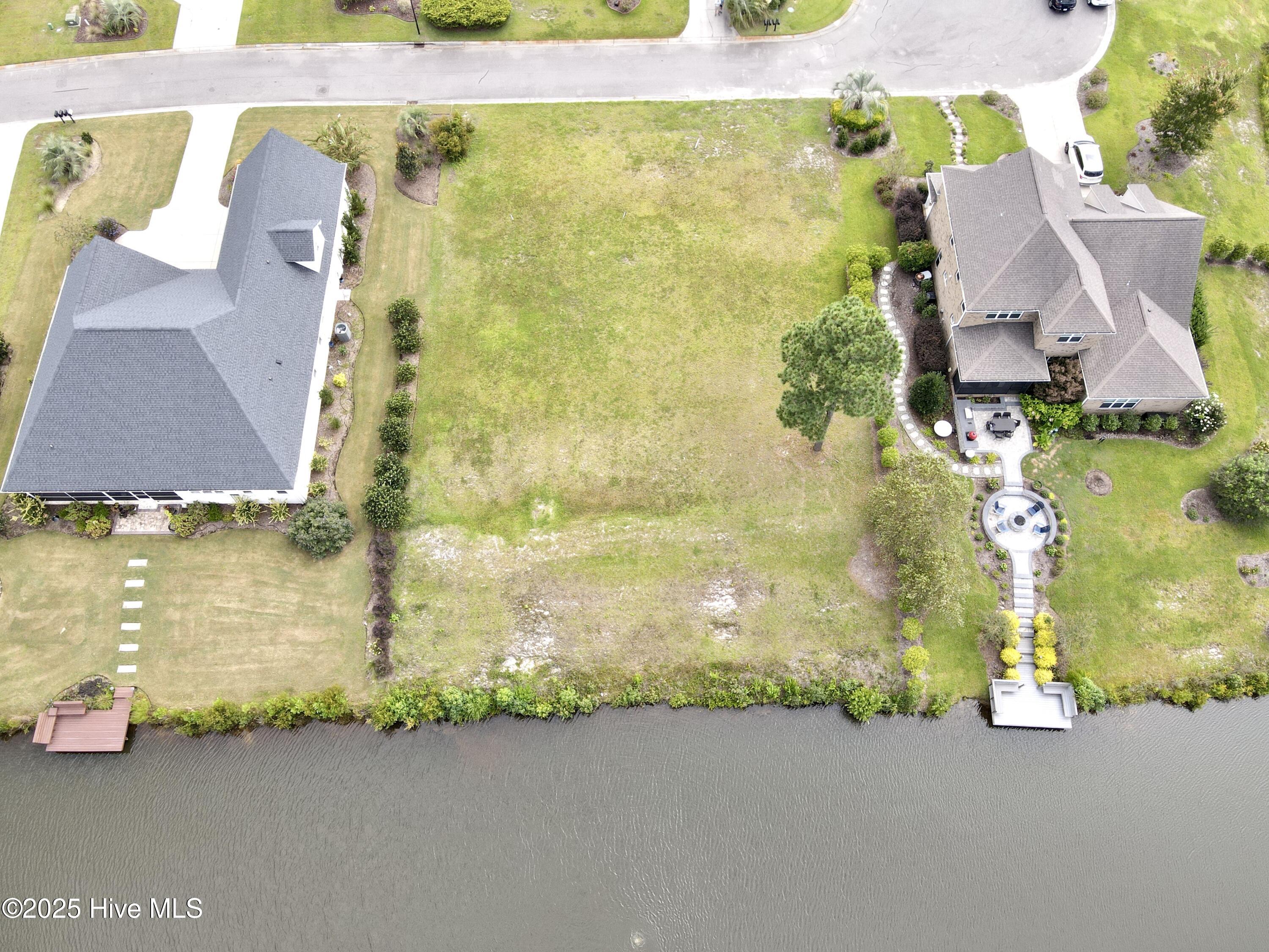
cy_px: 476
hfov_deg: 71.6
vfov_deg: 56.8
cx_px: 634
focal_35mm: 24
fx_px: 880
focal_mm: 4.5
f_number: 2.8
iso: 100
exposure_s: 1/180
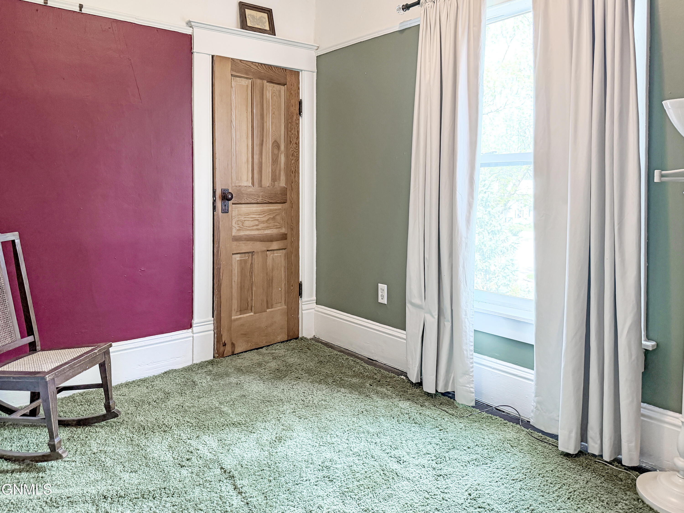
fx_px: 474
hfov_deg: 71.6
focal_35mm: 24
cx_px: 342
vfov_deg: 56.8
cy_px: 256
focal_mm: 6.76
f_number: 1.78
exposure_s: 1/60
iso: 320
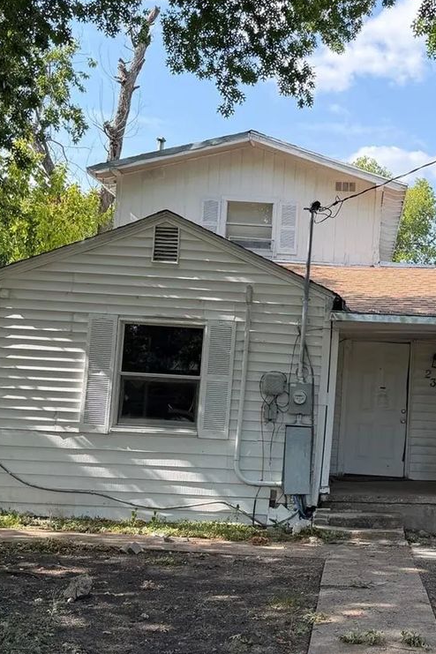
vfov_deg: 42.7
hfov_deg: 28.7
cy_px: 363
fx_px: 836
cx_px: 343
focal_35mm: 46
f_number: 1.78
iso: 100
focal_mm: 6.76
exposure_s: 1/1618
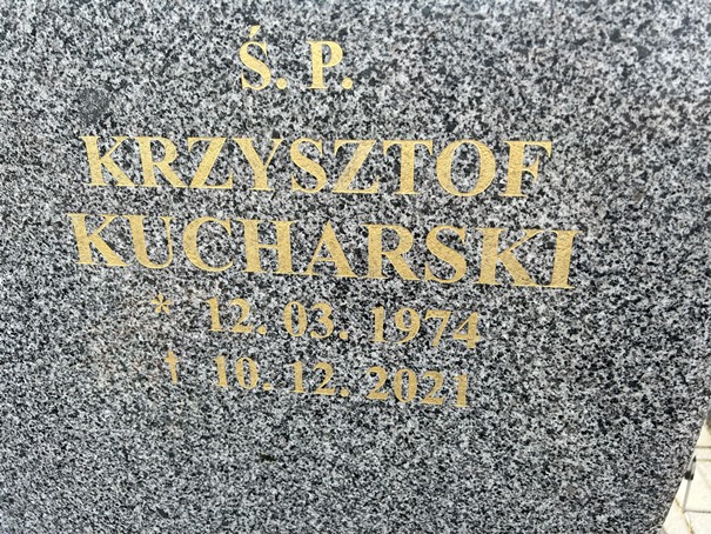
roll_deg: +0.0
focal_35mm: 26
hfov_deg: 67.3
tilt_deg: -20.4
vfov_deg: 53.1
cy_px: 267
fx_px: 534
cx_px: 356
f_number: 1.5
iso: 50
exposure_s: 1/674
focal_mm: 5.7
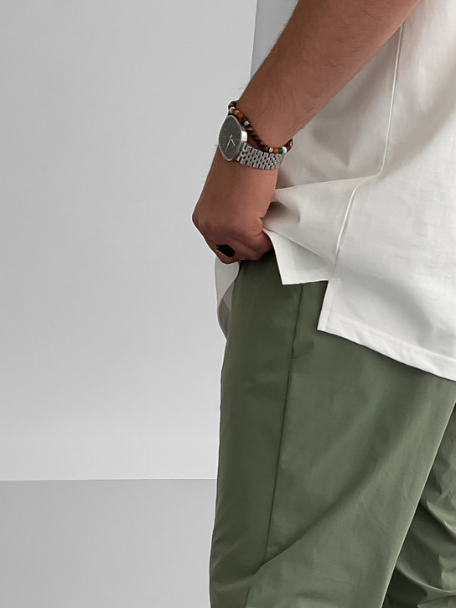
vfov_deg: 29.0
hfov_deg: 22.5
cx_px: 392
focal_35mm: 64
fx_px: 1124
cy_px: 553
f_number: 1.8
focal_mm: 3
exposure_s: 1/120
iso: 25
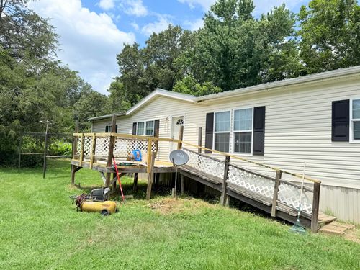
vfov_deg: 56.8
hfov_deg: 71.6
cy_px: 135
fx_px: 250
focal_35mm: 24
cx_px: 180
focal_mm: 6.76
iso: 80
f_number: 1.78
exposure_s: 1/5714
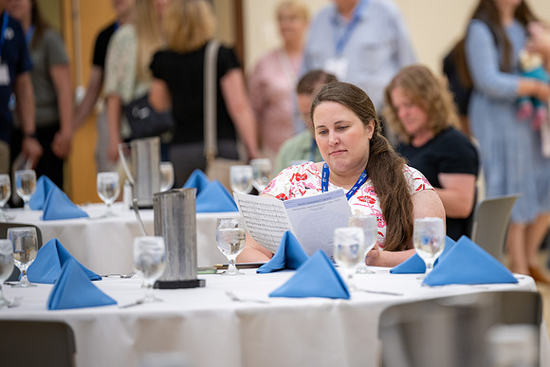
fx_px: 4067
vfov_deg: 5.2
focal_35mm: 266
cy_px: 132
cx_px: 361
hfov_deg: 7.7
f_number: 2.8
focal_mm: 200
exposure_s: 1/125
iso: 640
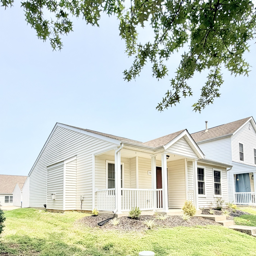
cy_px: 184
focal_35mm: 25
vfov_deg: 60.3
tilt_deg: +3.6
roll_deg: +0.7
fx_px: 209
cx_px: 124
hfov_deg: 62.9
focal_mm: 2.22
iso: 20
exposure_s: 1/799
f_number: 2.2
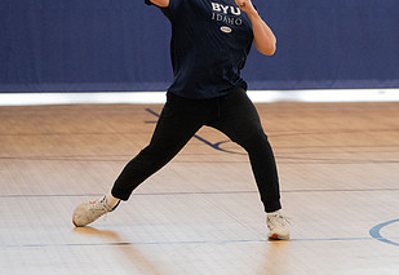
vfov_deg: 6.2
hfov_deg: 8.9
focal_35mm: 227
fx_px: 2542
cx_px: 339
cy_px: 100
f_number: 2.8
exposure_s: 1/1000
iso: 4000
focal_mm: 115
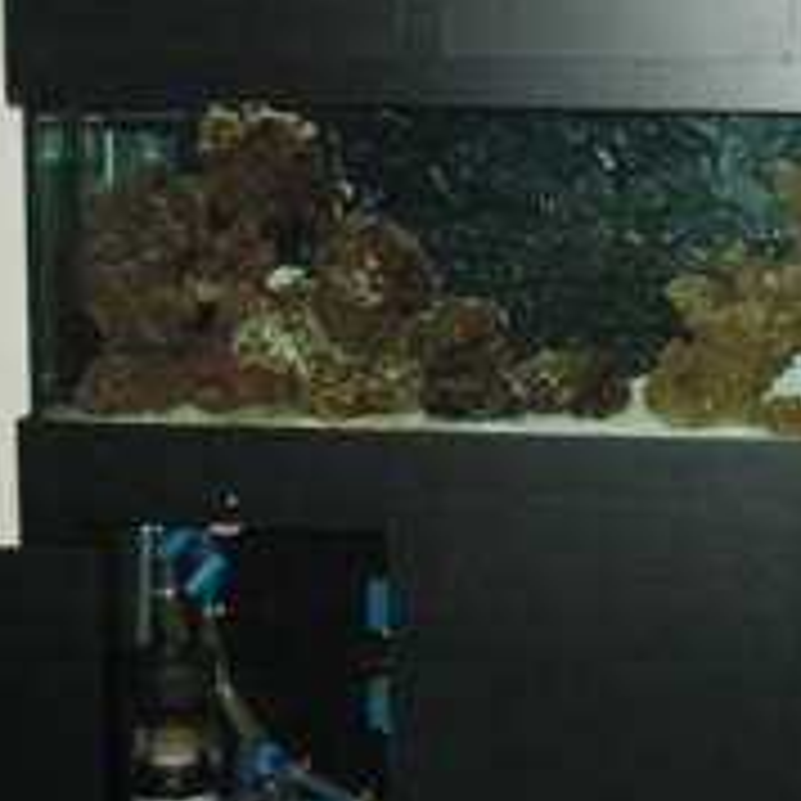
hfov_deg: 18.7
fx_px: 2356
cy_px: 360
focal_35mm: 90
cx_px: 814
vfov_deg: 19.3
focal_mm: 28
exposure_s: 1/125
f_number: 10
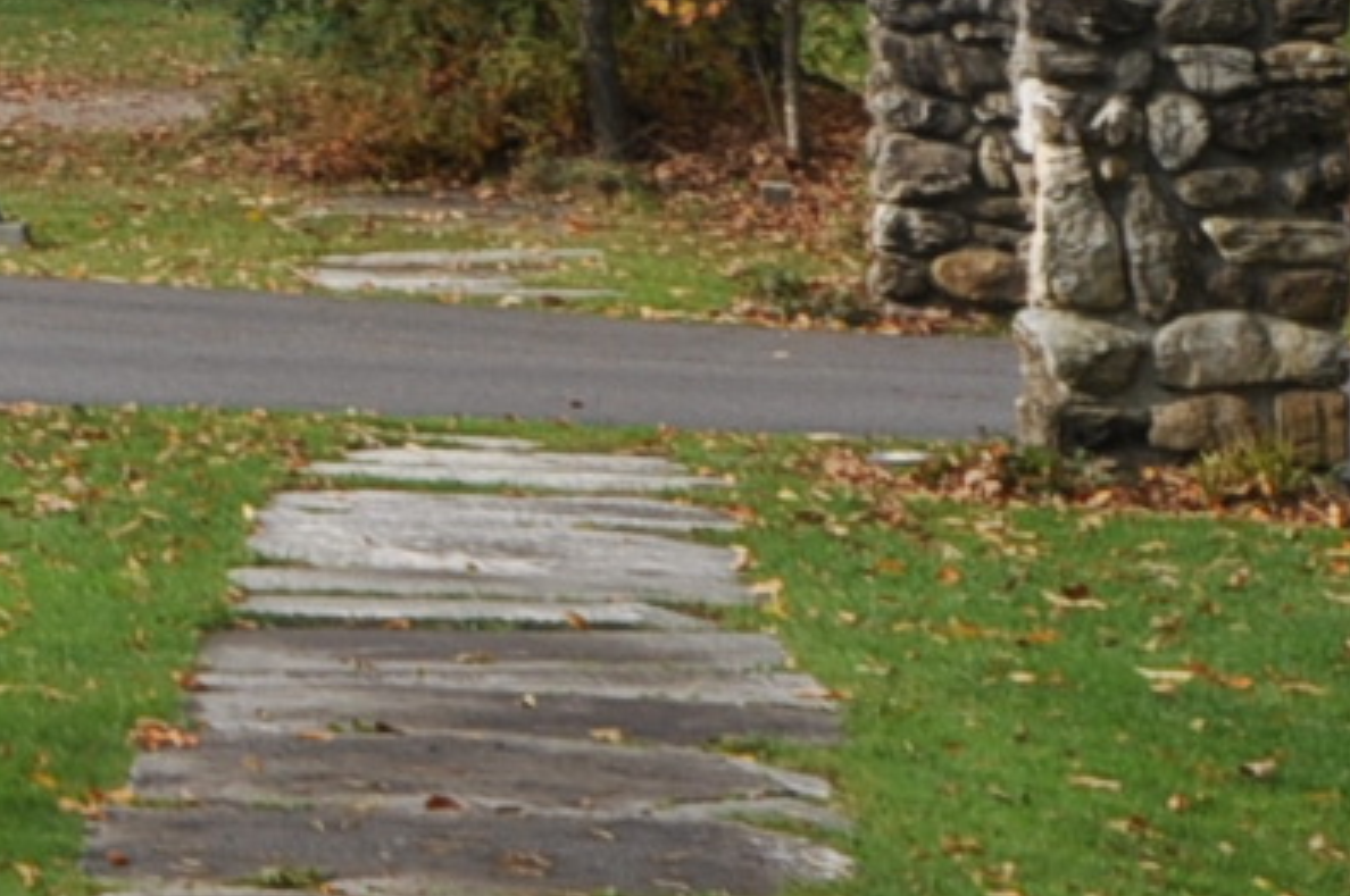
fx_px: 7303
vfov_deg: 6.9
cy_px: -514
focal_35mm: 195
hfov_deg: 9.6
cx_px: -1643
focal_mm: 24
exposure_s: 1/250
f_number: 8
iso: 200
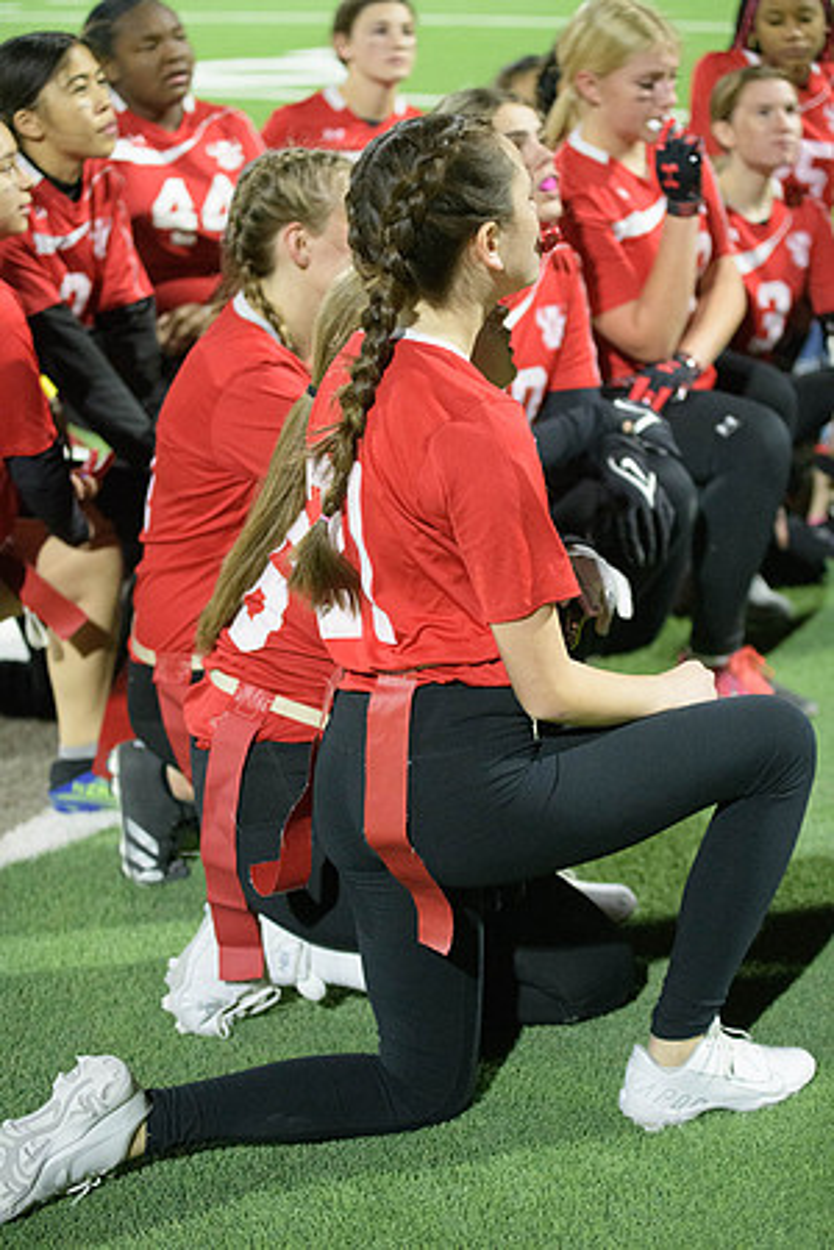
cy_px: 625
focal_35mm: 70
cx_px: 417
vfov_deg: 28.8
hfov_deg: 19.5
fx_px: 2432
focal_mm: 70
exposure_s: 1/640
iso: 11400
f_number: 2.8
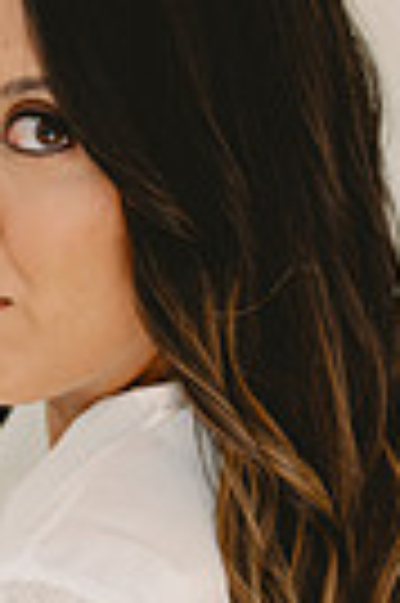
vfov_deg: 12.1
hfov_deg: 8.0
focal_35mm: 168
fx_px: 2807
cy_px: 580
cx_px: -137
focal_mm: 50
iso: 125
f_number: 1.8
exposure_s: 1/125
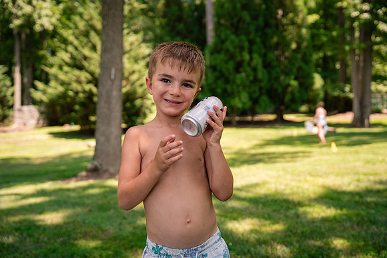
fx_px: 376
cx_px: 194
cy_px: 129
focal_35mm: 35
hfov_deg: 54.4
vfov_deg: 37.9
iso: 400
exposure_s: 1/1250
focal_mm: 35
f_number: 2.8
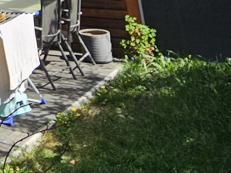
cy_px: -182
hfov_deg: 21.4
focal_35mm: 70
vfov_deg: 16.0
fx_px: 467
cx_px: -151
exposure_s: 1/1073
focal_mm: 2.2
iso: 50
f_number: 2.2
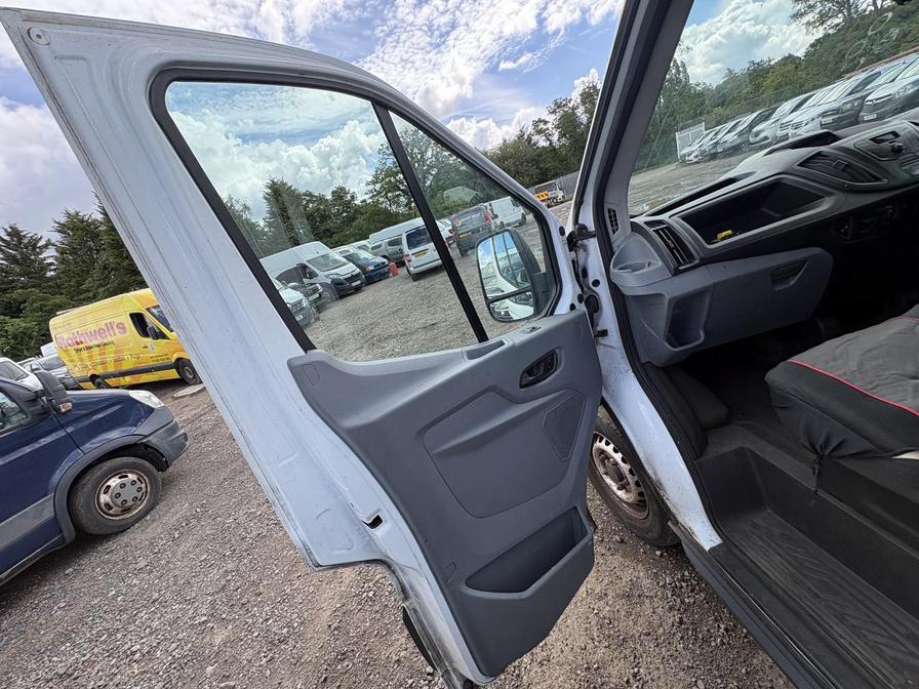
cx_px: 460
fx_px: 372
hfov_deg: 102.1
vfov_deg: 85.7
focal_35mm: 14
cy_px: 344
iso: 40
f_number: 2.2
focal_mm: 2.22
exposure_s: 1/377
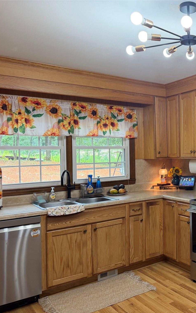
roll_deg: +1.7
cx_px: 194
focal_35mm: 34
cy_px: 157
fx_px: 290
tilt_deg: -0.5
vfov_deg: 56.7
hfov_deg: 34.1
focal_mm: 6.76
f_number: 1.78
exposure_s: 1/120
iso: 160
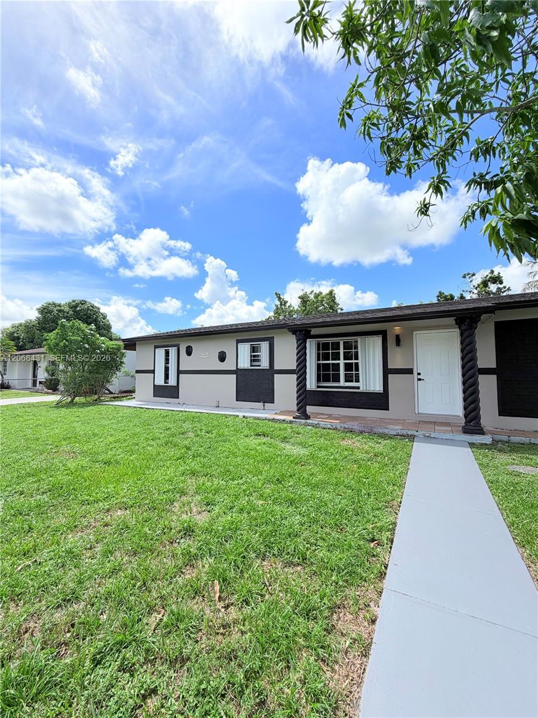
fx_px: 290
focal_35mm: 14
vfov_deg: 102.1
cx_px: 269
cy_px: 359
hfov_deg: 85.7
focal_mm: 2.22
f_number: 2.2
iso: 20
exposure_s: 1/1105
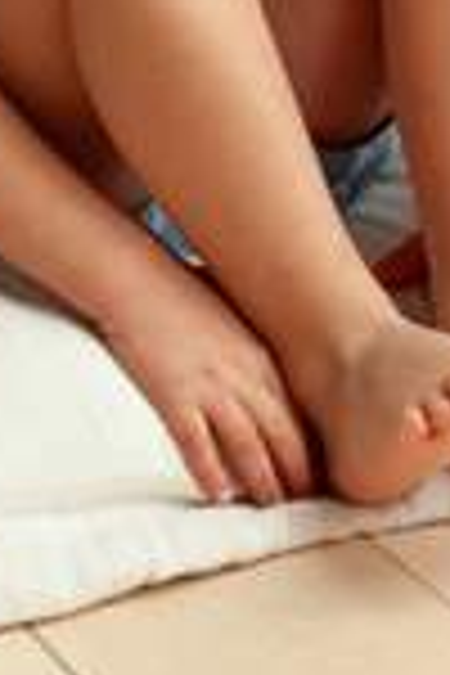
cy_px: -270
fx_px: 3131
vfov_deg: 11.9
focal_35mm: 167
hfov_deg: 8.2
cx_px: 178
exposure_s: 1/125
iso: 640
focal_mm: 50
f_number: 4.5
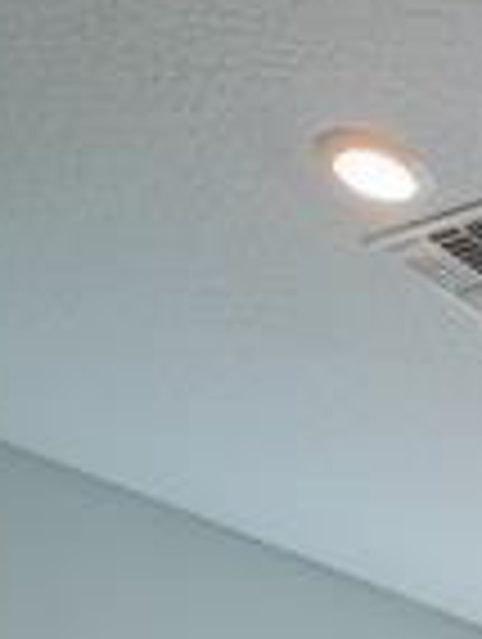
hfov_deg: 15.3
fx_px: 1203
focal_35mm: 65
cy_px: 1084
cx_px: 1095
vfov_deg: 21.7
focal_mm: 2.23
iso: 57
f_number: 1.95
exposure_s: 1/120
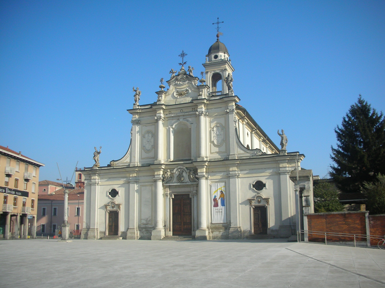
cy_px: 144
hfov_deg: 52.6
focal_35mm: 35
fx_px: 389
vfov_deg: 40.7
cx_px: 192
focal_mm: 5.8
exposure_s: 1/130
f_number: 8.5
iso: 50
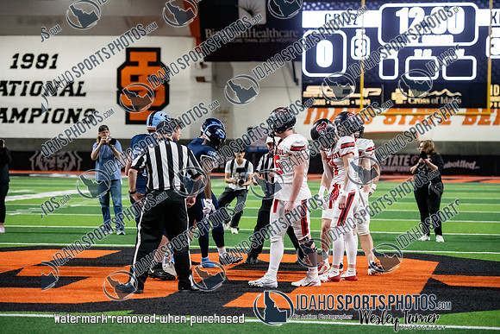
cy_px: 167
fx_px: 1556
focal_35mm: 112
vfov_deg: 12.2
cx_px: 250
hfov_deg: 18.3
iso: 5000
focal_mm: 112
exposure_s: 1/1250
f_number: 2.8
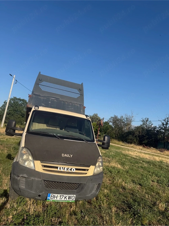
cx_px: 84
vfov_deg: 71.6
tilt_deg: +6.5
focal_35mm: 24
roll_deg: -8.9
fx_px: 156
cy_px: 113
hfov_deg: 56.8
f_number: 1.78
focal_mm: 6.76
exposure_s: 1/4167
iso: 80
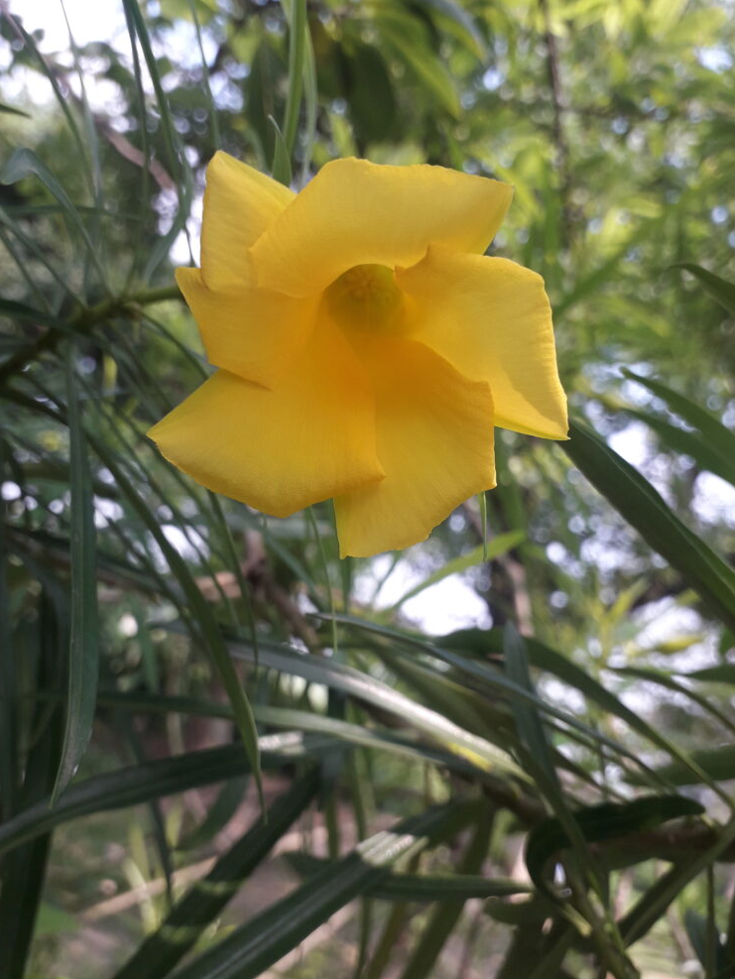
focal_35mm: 28
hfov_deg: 49.8
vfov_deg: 63.4
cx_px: 369
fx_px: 792
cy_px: 496
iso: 40
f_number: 1.9
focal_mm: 3.6
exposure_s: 1/270
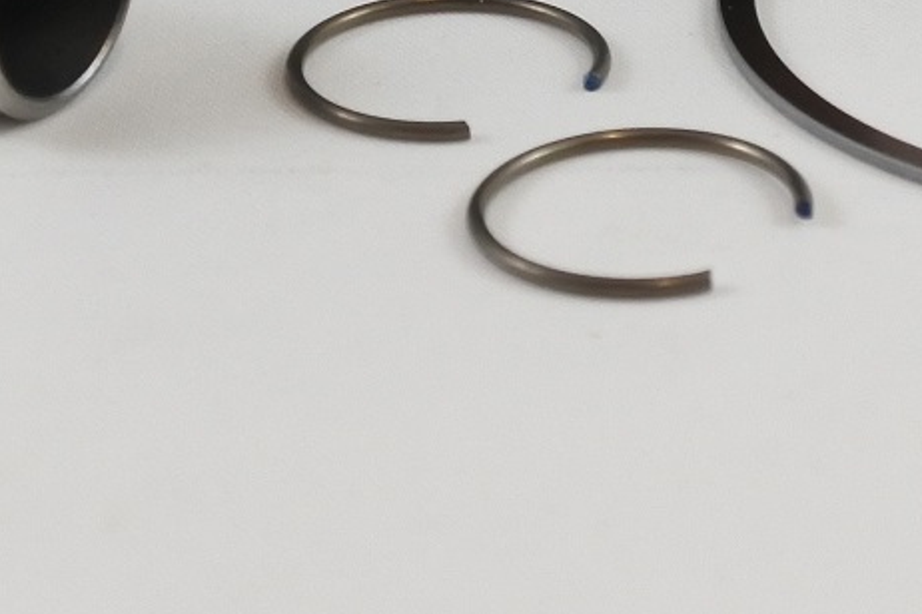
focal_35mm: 158
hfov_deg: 13.0
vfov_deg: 8.4
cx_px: 647
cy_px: -469
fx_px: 4046
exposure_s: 1/160
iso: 400
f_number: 4.5
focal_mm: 16.5
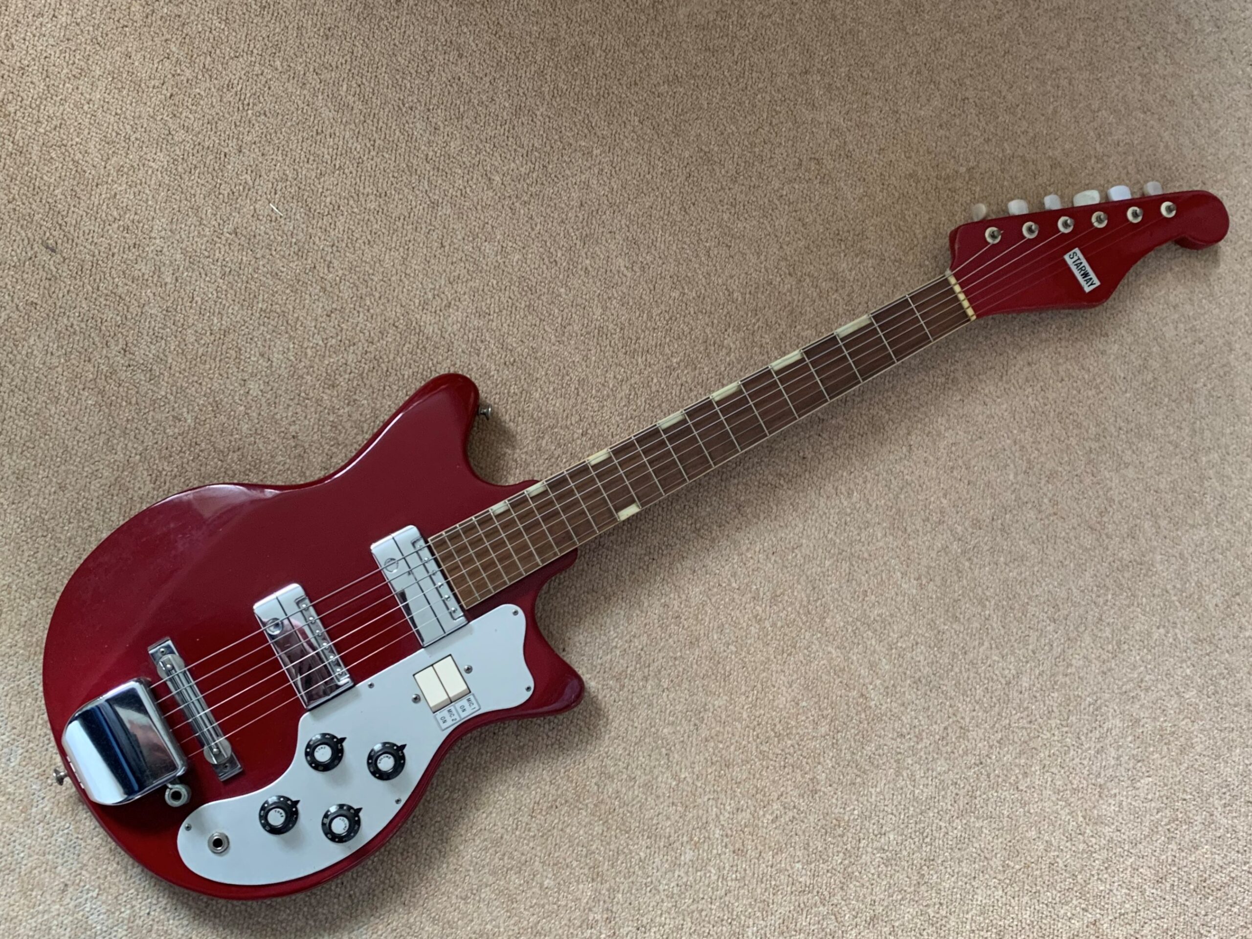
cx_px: 626
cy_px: 470
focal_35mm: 26
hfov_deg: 67.3
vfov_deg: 53.1
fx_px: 940
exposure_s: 1/60
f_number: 1.8
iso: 200
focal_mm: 4.25
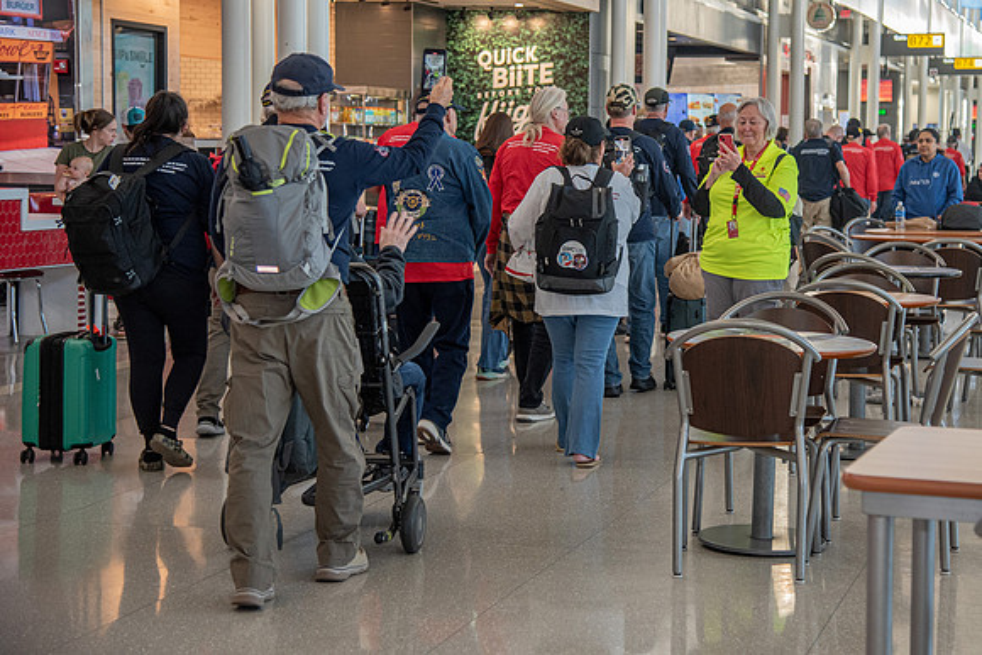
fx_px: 1985
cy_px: 244
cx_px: 616
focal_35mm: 73
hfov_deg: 27.7
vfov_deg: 18.7
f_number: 4
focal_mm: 58
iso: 1000
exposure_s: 1/125
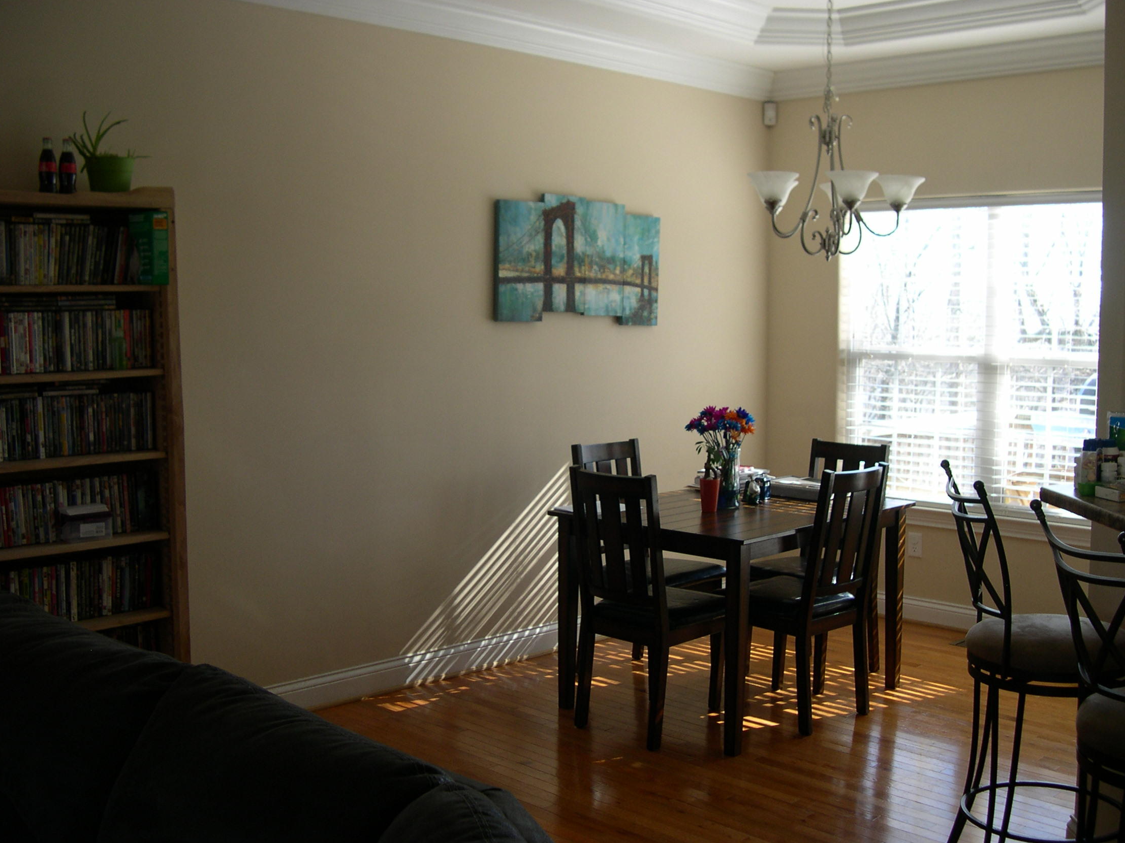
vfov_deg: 36.8
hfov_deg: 47.9
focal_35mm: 39
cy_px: 422
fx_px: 1267
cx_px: 565
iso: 100
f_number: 2.8
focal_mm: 8
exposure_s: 1/47.4
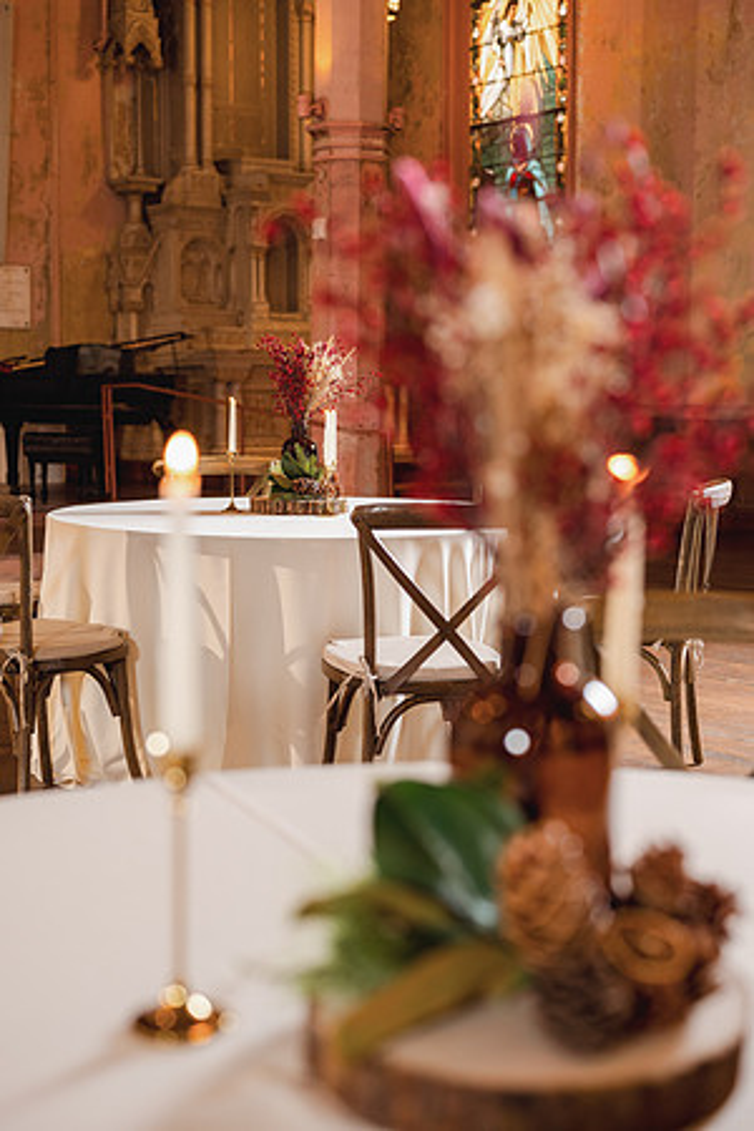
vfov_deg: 39.6
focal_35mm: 50
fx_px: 1571
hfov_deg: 27.0
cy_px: 566
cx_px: 377
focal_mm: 50
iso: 400
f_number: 2.8
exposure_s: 1/80
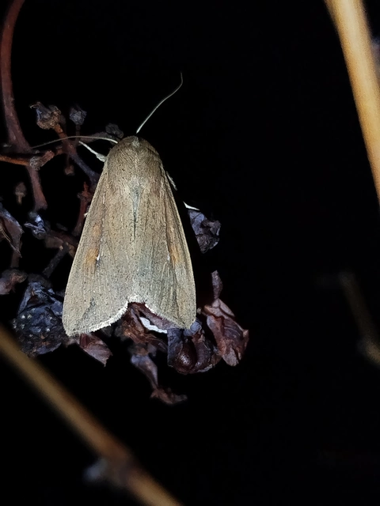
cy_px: 253
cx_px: 190
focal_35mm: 67
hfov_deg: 21.9
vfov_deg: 29.0
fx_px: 981
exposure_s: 1/50
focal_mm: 5.31
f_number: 1.7
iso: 160
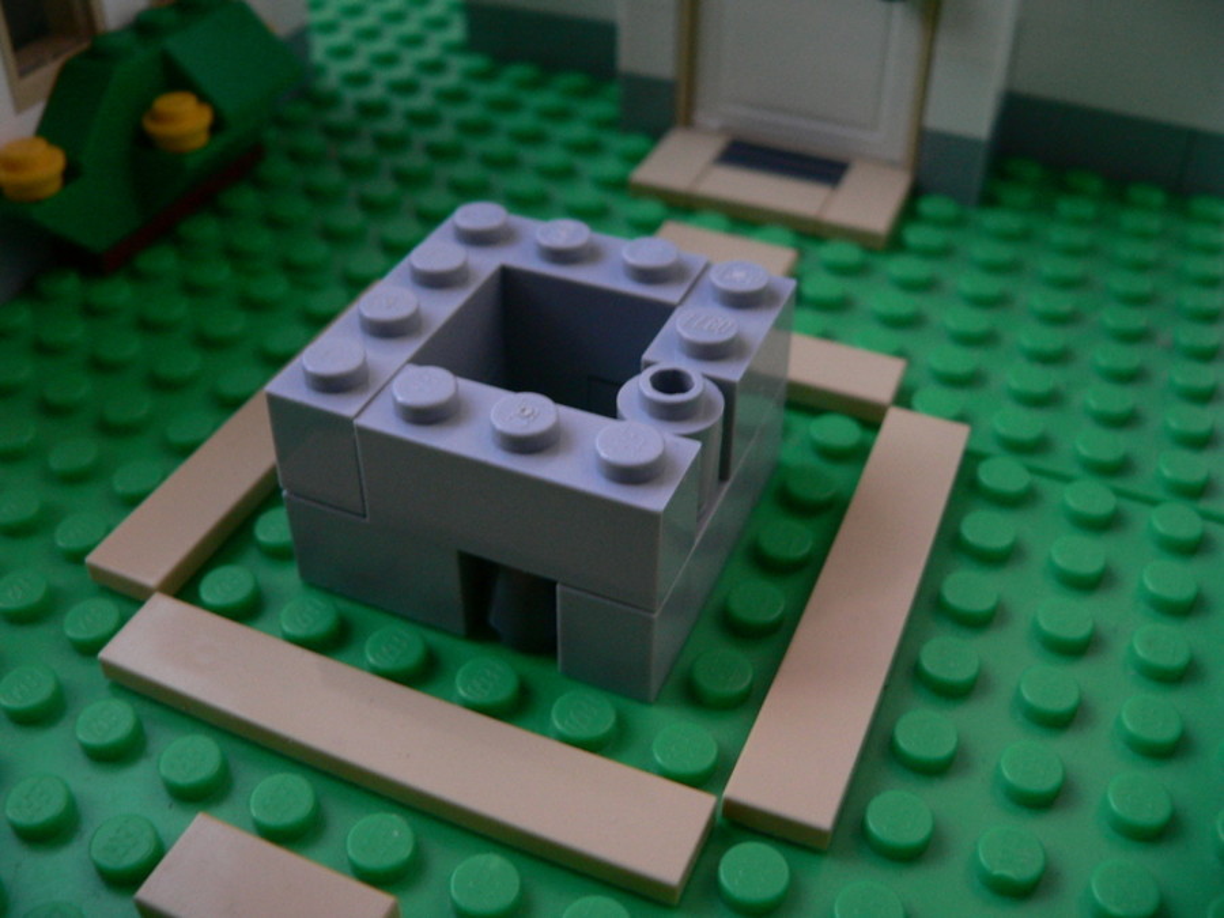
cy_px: 459
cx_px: 612
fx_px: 1273
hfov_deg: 51.4
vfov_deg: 39.7
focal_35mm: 36
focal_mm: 6
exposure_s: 1/25
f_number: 2.8
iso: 200
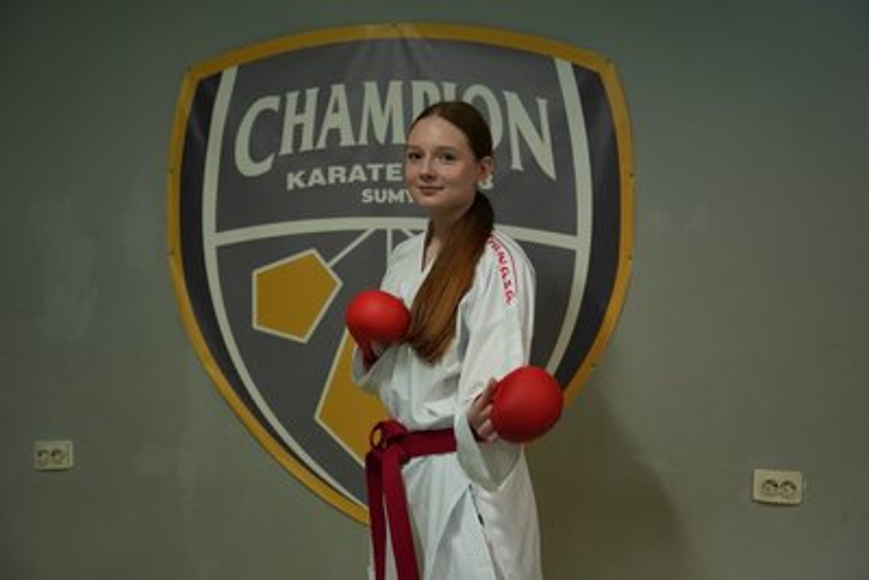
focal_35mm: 36
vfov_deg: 36.9
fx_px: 869
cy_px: 290
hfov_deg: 53.1
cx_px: 434
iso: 3200
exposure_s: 1/200
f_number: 2.8
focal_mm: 36
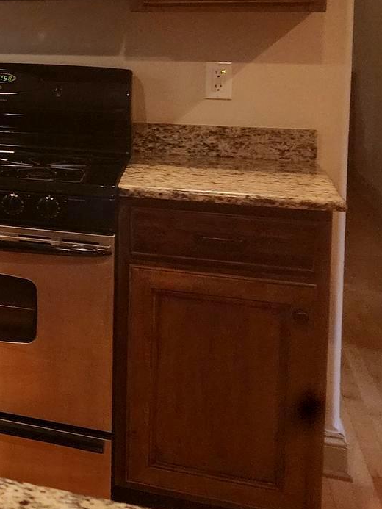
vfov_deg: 27.8
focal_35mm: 68
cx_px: -344
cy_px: 78
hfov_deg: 17.0
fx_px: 1000
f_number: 1.8
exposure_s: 1/120
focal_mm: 6.4
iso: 500
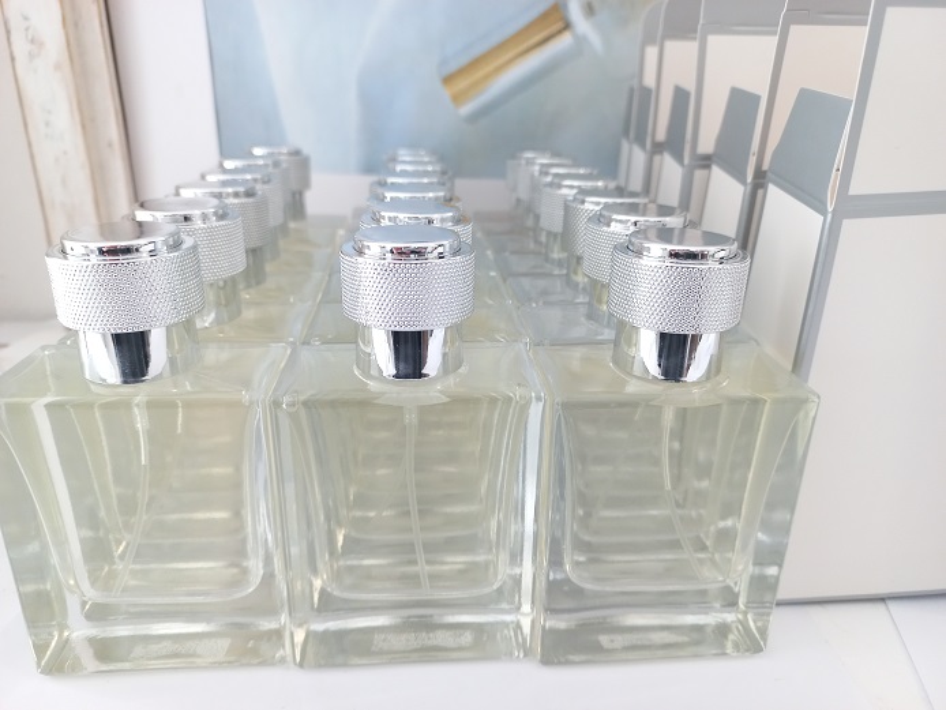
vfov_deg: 54.9
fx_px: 683
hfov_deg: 69.4
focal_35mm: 25
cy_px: 355
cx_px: 473
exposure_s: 1/50
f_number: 1.8
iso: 149
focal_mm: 4.6
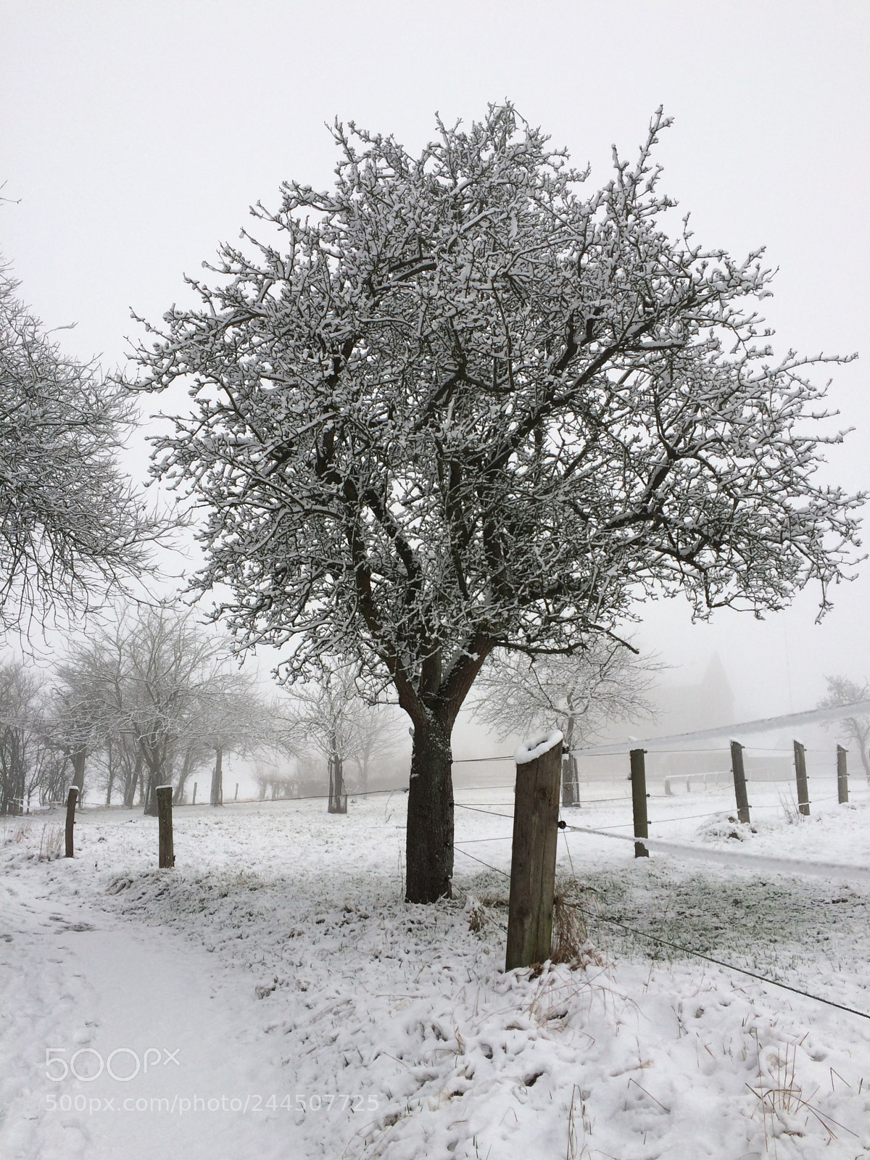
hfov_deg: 48.2
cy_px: 580
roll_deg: -0.9
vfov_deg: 61.7
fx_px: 972
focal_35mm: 29
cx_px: 435
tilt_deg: +16.3
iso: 32
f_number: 2.2
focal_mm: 4.15
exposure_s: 1/1466
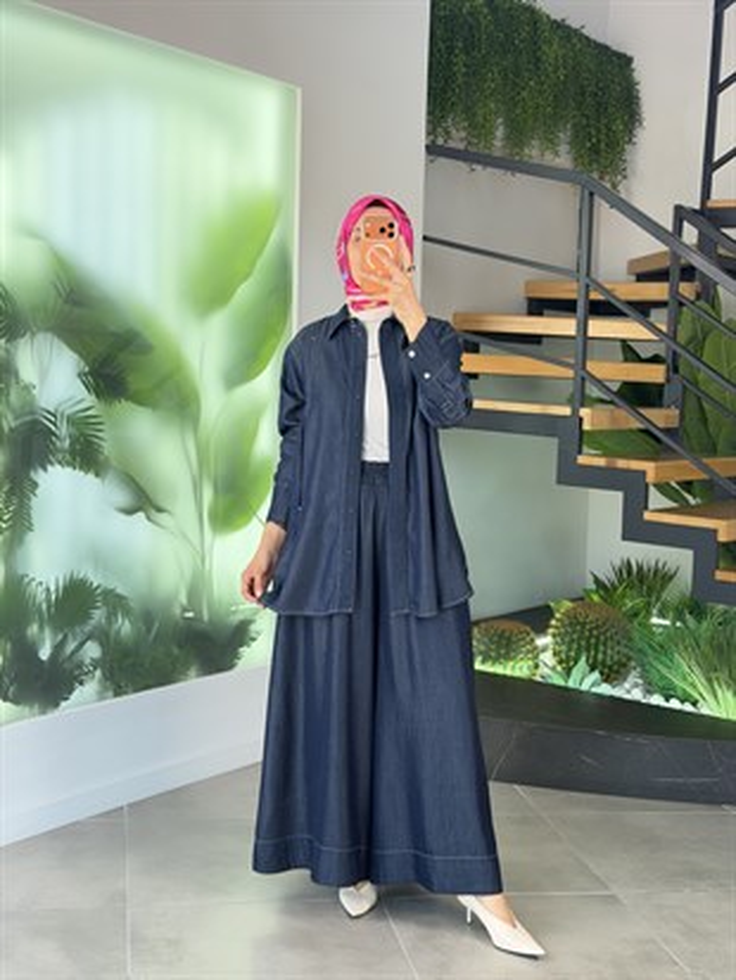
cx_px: 368
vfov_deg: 39.6
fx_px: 1360
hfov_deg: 30.3
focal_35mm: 48
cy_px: 490
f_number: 1.78
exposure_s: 1/174
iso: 64
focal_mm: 6.76
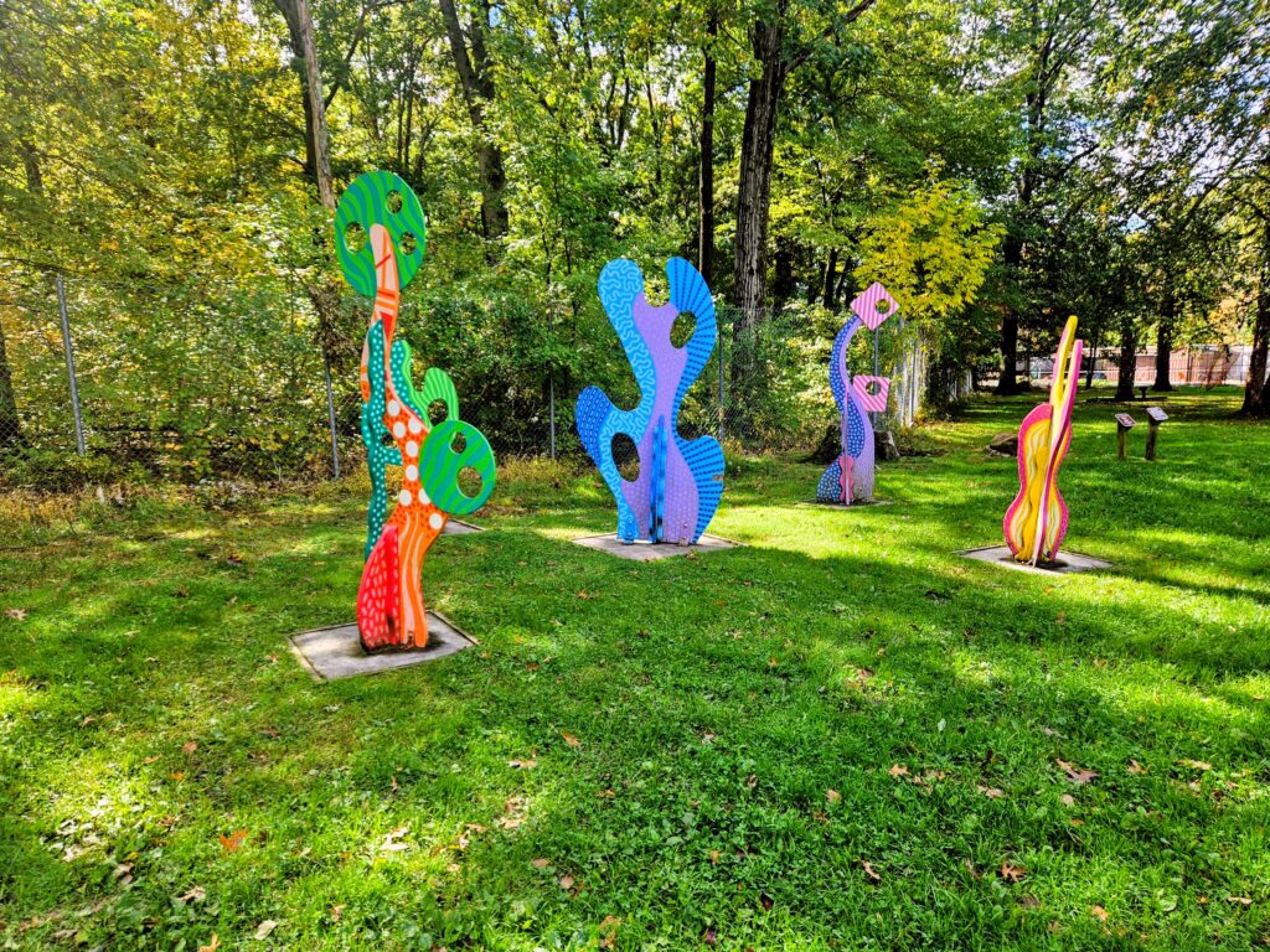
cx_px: 635
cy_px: 476
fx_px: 844
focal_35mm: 23
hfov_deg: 73.9
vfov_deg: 58.9
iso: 25
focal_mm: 5.4
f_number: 1.8
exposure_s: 1/251
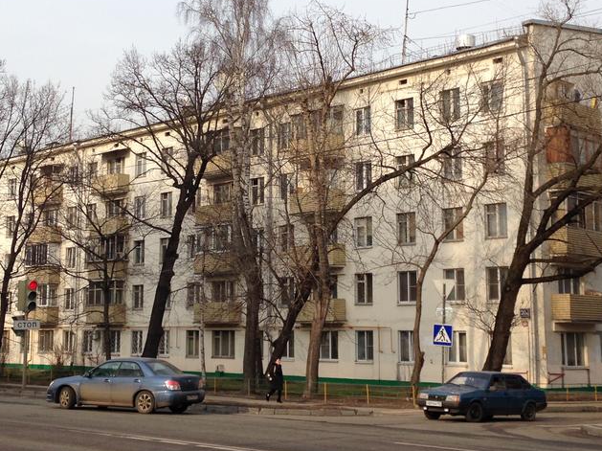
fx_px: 1095
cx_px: 283
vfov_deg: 23.2
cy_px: 171
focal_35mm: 63
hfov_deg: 30.7
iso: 50
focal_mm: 4.12
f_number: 2.4
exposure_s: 1/834
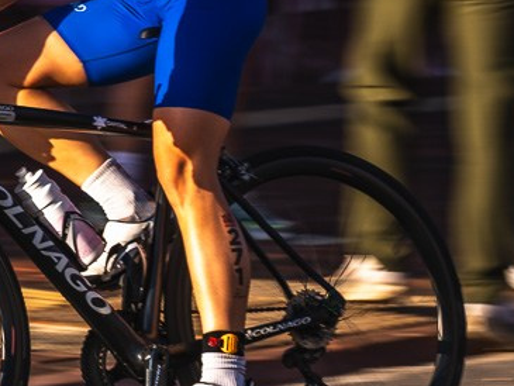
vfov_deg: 3.3
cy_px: 51
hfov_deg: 4.3
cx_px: -34
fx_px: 6758
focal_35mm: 455
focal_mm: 135
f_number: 8
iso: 50
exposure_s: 1/160
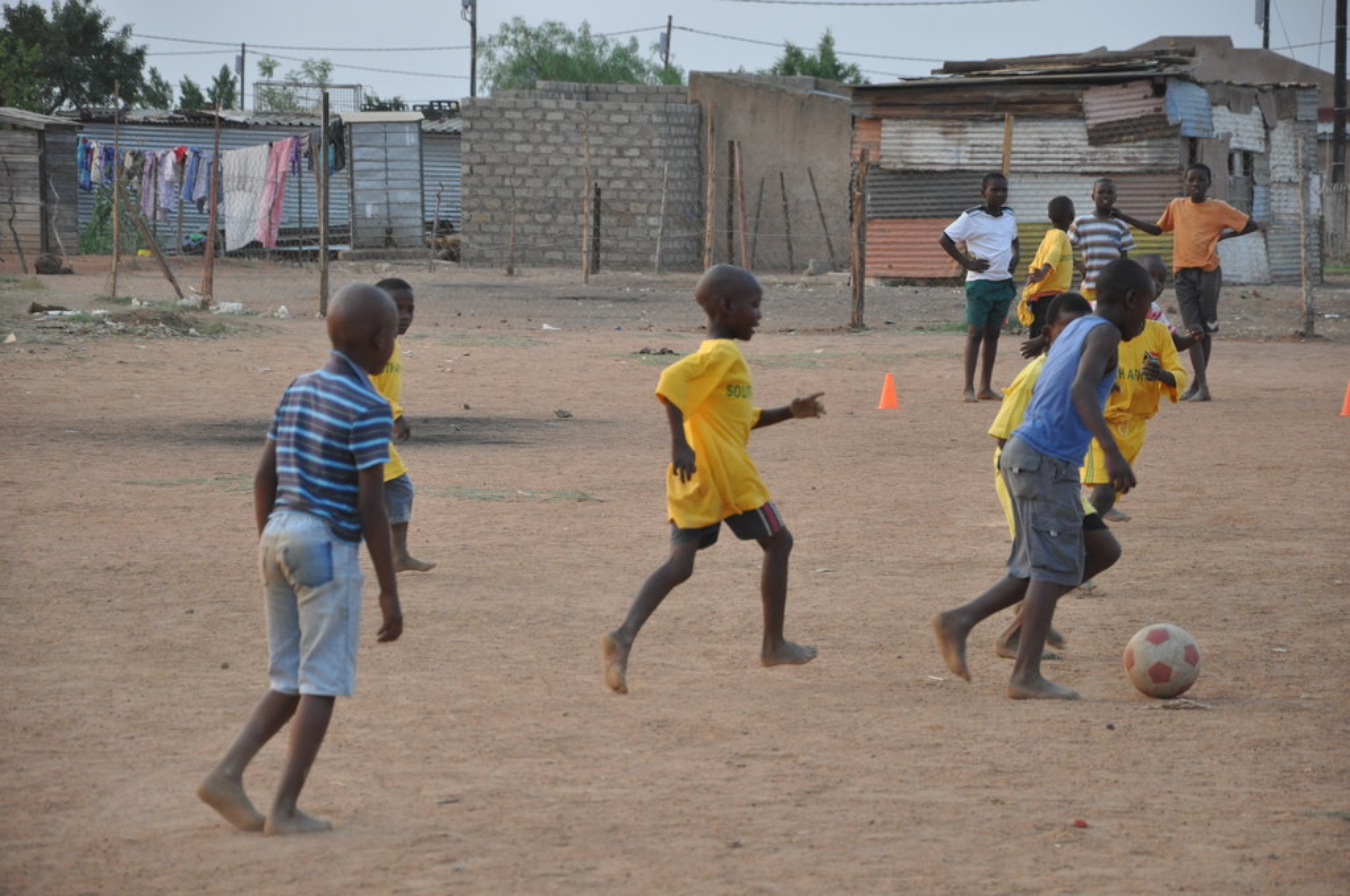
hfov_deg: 13.1
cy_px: 448
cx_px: 675
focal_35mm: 158
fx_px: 5899
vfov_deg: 8.7
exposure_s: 1/250
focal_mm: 105
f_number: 5.6
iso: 800
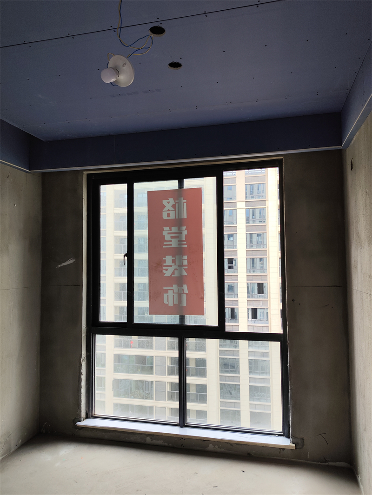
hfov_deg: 56.9
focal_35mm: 24
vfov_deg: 71.6
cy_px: 248
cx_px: 186
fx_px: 344
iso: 65
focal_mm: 4.68
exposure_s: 1/100
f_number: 1.8
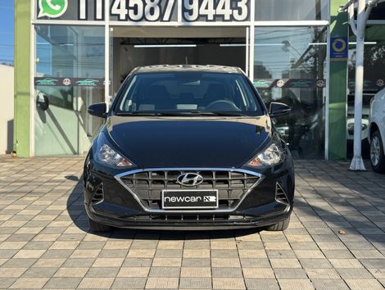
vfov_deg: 30.3
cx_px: 192
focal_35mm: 48
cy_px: 145
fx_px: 535
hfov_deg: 39.6
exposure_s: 1/1366
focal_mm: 6.76
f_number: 1.78
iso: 64
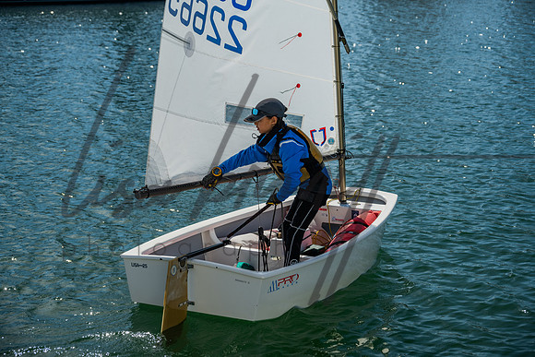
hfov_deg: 26.6
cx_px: 268
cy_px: 178
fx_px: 1130
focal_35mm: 76
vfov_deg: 18.0
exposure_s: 1/400
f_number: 6
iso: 100
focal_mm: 76
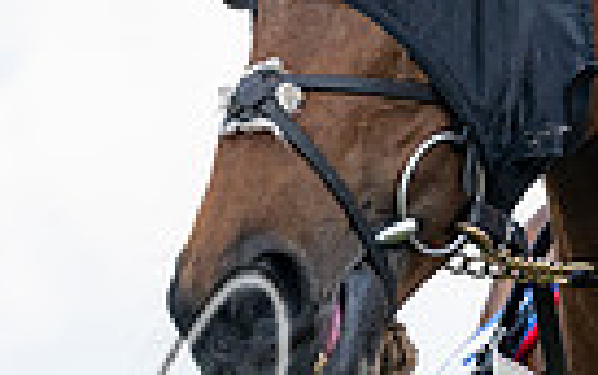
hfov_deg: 2.3
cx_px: 1123
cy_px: 53
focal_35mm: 922
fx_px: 15045
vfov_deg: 1.4
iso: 400
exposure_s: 1/1600
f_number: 5
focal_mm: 110
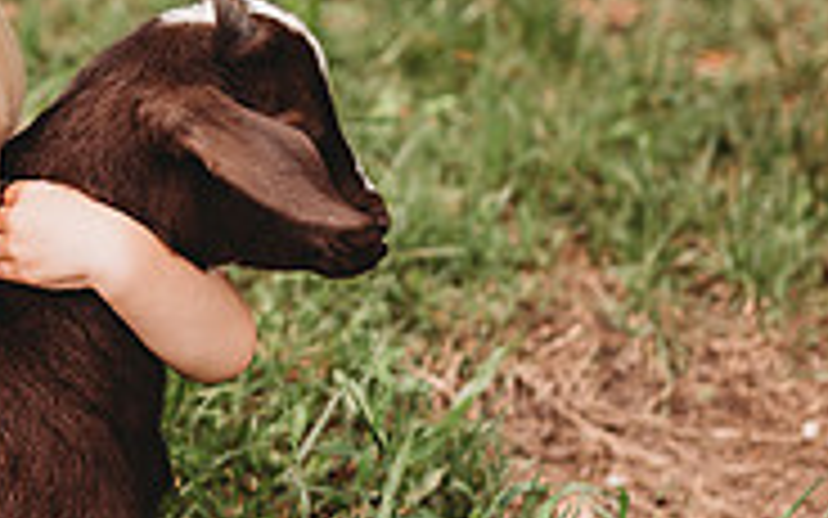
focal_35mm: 77
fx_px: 1738
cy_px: 209
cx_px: 50
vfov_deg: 16.9
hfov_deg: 25.8
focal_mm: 24
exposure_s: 1/400
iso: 100
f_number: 2.2
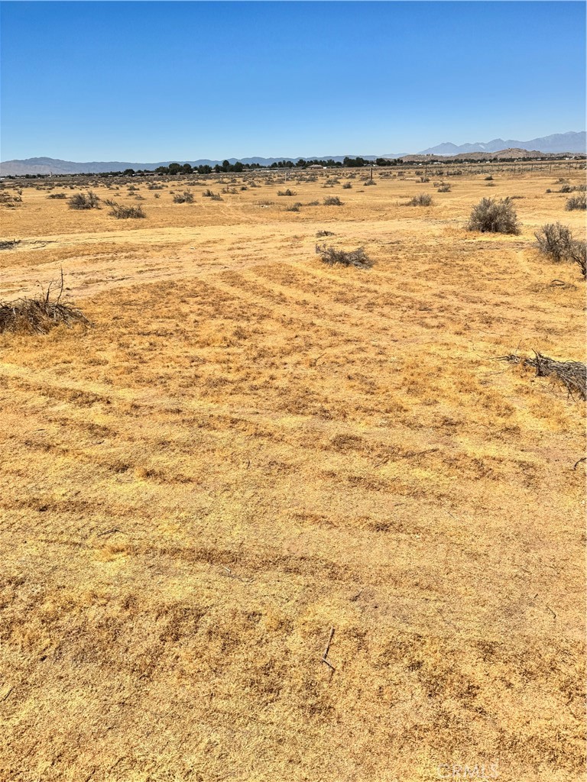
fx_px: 543
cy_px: 391
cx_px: 294
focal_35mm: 24
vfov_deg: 71.6
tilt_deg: -22.2
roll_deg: +2.3
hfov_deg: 56.8
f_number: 1.78
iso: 80
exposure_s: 1/10417
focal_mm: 6.76
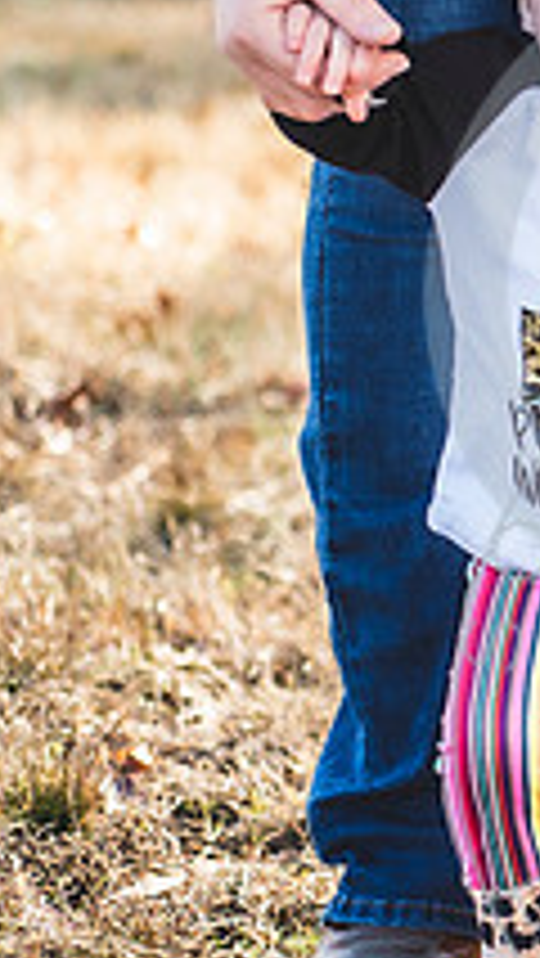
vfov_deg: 14.8
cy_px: 349
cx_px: 1138
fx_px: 3687
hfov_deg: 7.9
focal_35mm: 145
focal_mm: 50
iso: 100
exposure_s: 1/320
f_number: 2.8
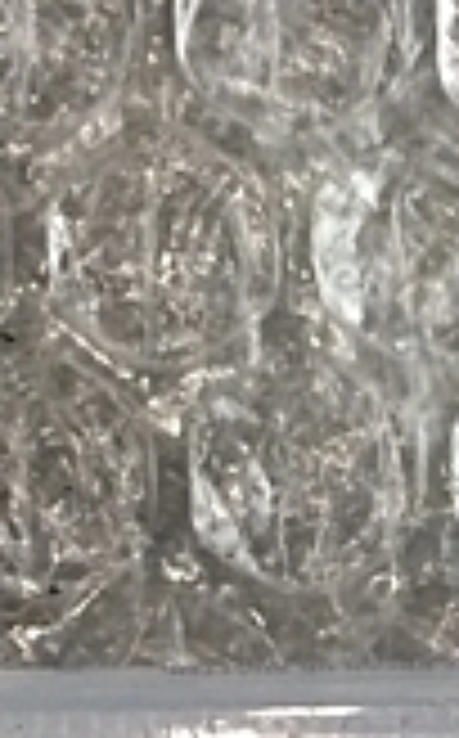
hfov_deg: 10.8
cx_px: 374
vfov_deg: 16.4
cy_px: 972
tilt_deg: -80.5
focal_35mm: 120
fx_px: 2410
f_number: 2.2
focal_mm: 4.15
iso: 64
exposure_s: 1/30
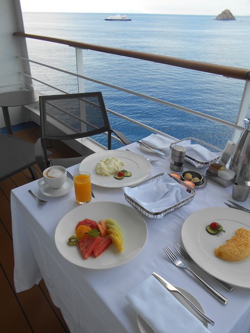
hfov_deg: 53.1
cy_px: 166
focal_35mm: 26
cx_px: 125
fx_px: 250
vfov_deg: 67.3
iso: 80
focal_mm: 4.6
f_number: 3.2
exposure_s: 1/320
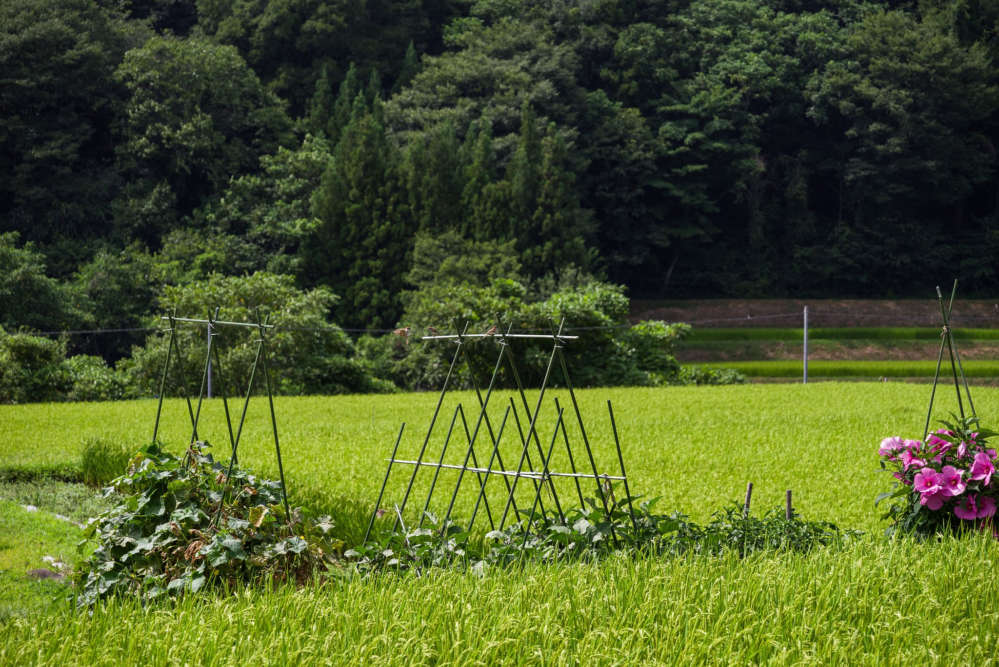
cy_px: 334
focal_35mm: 105
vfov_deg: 13.1
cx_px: 500
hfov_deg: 19.4
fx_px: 2915
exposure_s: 1/2000
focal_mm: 105
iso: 1000
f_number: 5.6
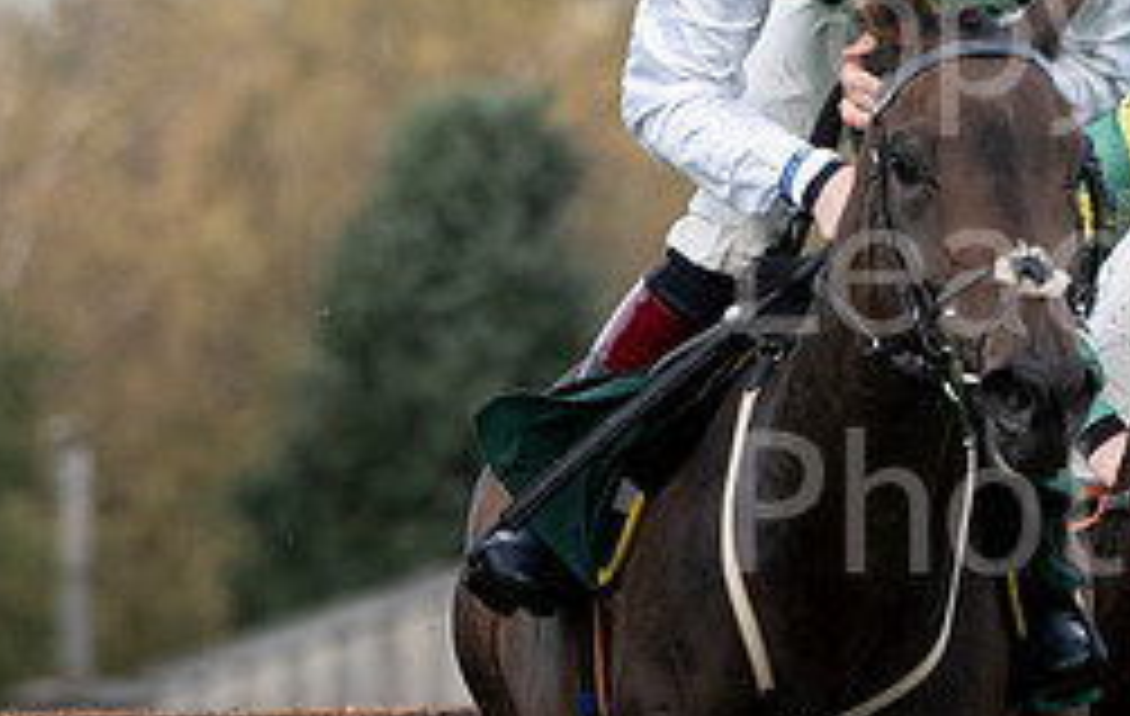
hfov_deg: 1.5
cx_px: 1590
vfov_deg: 1.0
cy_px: 271
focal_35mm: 1388
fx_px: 42909
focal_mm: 320
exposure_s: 1/1000
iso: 1000
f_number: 7.1
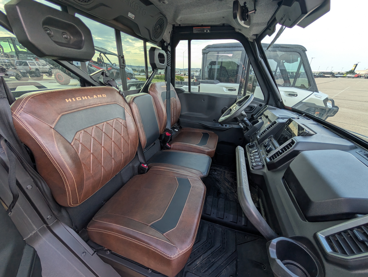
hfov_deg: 110.5
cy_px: 138
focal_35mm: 12
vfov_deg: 94.6
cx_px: 184
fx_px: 128
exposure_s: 1/258
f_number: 1.7
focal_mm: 2.02
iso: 58
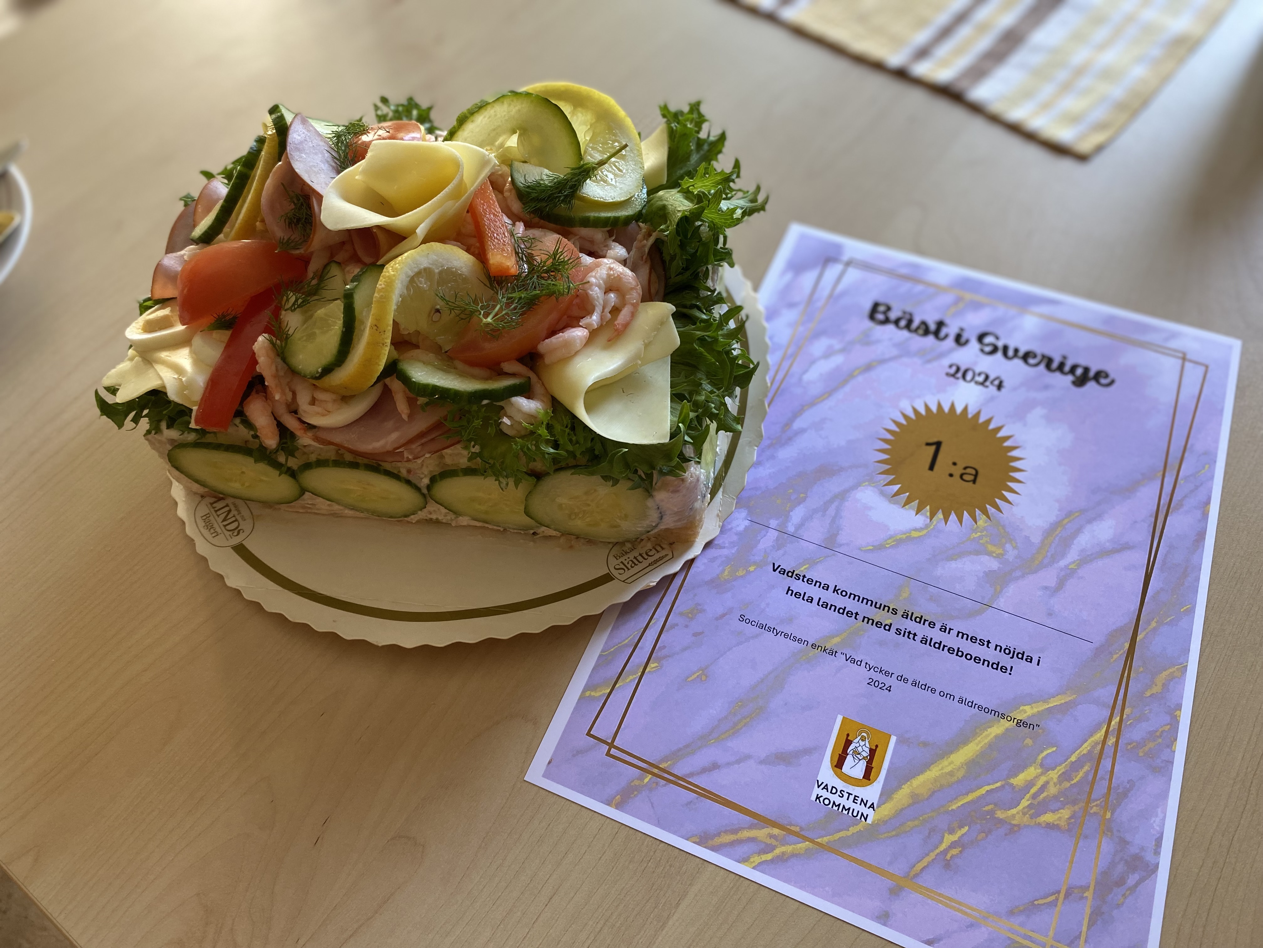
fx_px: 949
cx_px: 632
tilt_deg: -57.5
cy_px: 474
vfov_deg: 53.1
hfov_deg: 67.3
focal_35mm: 26
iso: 100
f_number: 1.8
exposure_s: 1/100
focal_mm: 4.25
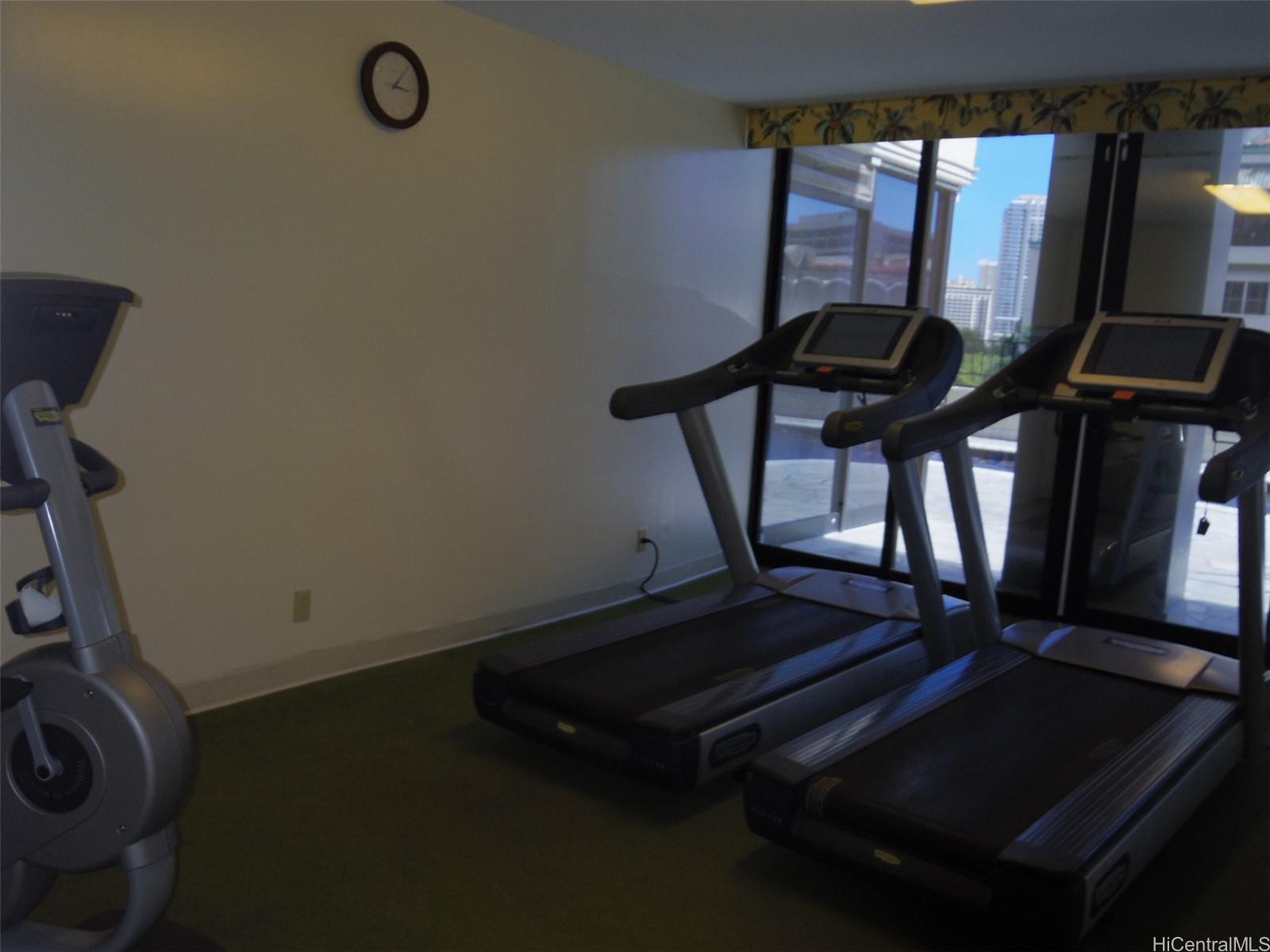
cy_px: 476
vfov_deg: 45.4
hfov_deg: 58.4
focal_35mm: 31
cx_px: 635
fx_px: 1137
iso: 200
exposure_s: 1/25
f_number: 3.2
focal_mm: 6.8
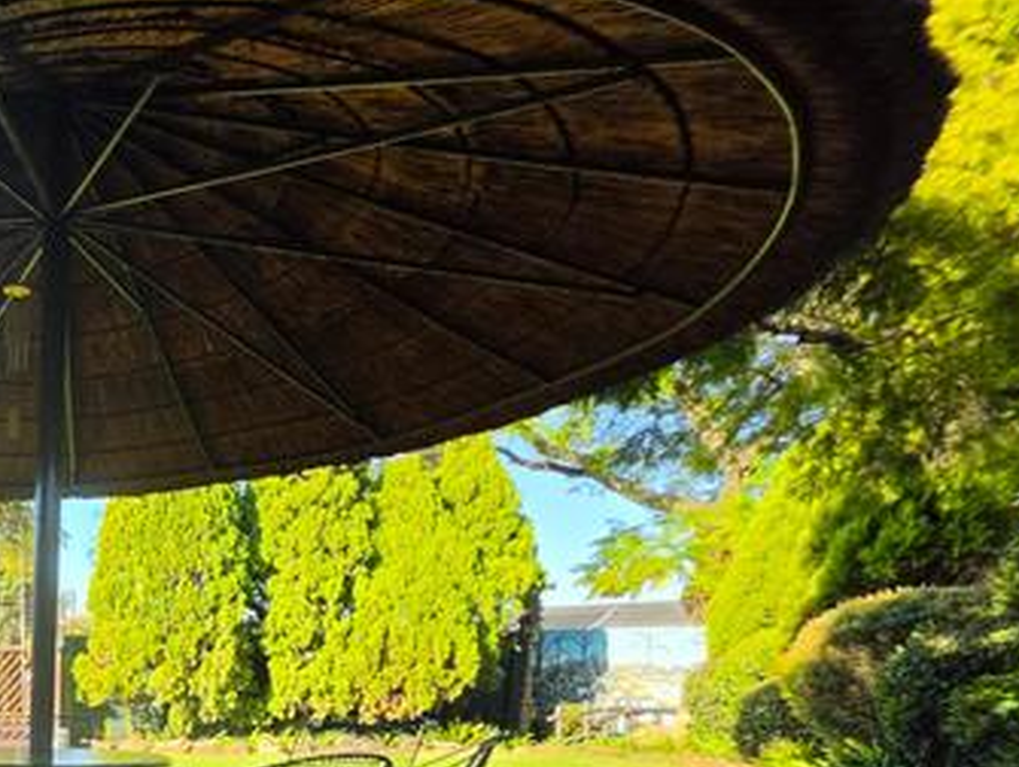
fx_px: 914
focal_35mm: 31
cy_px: 831
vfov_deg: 38.3
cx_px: -161
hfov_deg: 42.3
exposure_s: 1/435
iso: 32
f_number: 1.9
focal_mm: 2.2
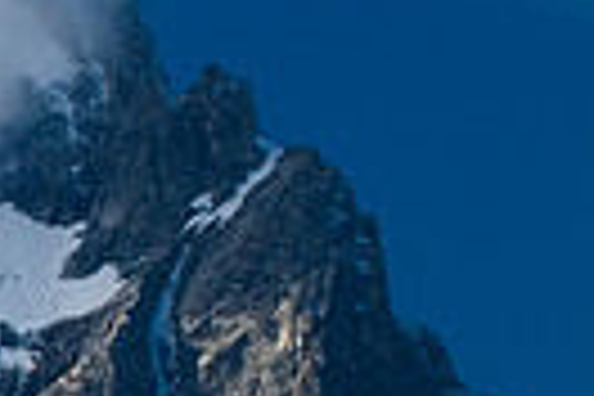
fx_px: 10609
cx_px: -572
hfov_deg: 3.2
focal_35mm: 643
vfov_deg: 2.1
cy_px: 385
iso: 100
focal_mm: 98
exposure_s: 1/6
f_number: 16
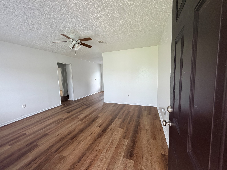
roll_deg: +2.5
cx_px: 114
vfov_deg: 85.7
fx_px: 92
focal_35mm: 14
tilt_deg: -5.9
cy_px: 85
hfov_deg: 102.1
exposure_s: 1/121
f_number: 2.2
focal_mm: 2.22
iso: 100
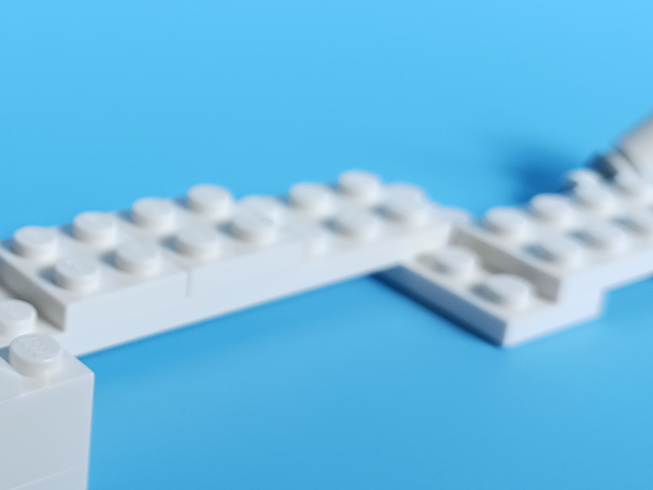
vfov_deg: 18.8
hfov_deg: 23.8
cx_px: -19
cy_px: 158
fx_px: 1471
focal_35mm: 78
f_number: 1.8
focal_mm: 4
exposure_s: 1/60
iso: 200
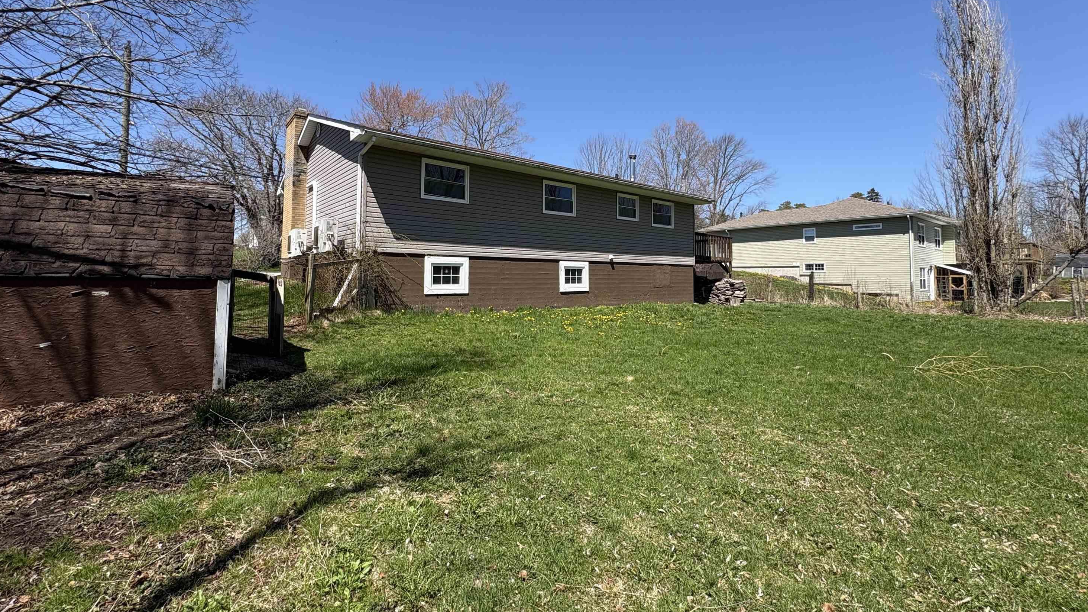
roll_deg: -0.5
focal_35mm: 16
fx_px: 462
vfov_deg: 66.6
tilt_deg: +3.2
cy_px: 251
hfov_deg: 99.4
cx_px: 538
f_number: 2.2
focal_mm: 2.22
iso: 50
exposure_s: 1/1217
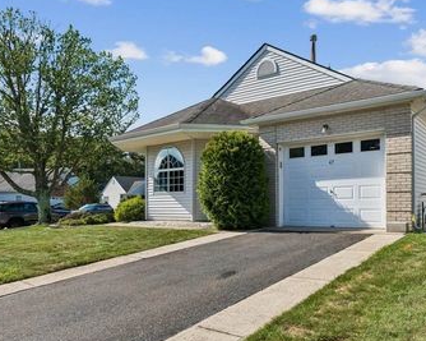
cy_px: 159
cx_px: 269
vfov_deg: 53.1
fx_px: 340
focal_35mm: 27
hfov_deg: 63.1
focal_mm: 15
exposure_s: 1/800
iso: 200
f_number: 7.1
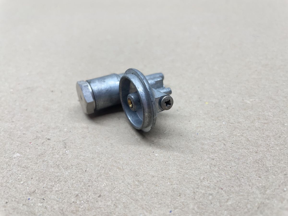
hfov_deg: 67.3
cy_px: 108
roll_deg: +5.4
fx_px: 216
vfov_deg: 53.1
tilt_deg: -38.6
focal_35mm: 26
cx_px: 144
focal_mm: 4.2
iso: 64
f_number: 1.6
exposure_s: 1/100
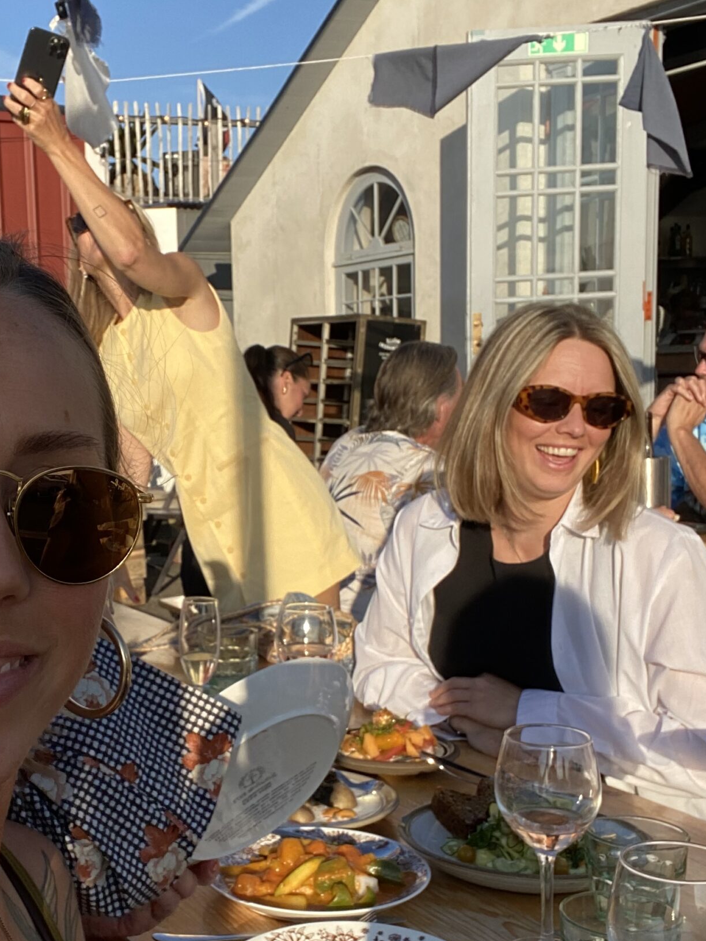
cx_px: 166
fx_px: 1278
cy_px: 543
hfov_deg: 30.3
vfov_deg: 40.3
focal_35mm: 47
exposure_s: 1/563
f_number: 2.2
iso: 25
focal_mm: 2.71
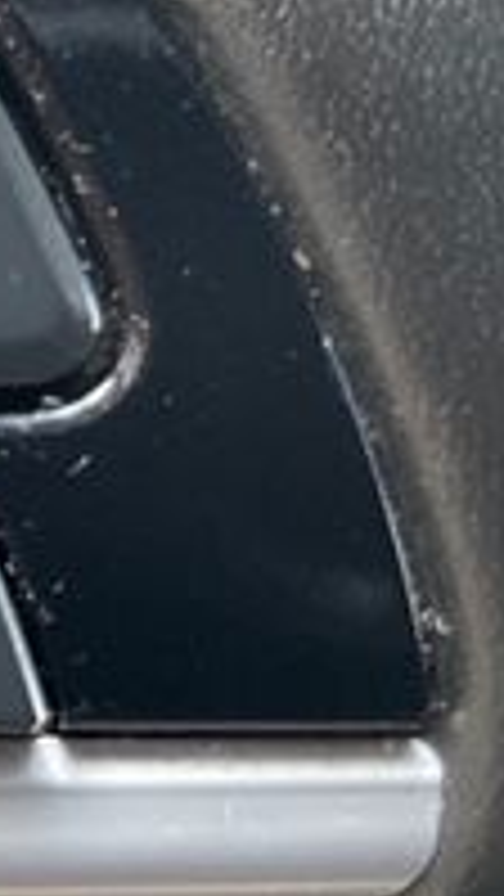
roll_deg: +2.5
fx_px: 2161
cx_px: -711
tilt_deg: -35.5
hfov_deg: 11.1
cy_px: 131
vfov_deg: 22.9
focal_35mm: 91
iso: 125
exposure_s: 1/84
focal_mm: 4.2
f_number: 1.6
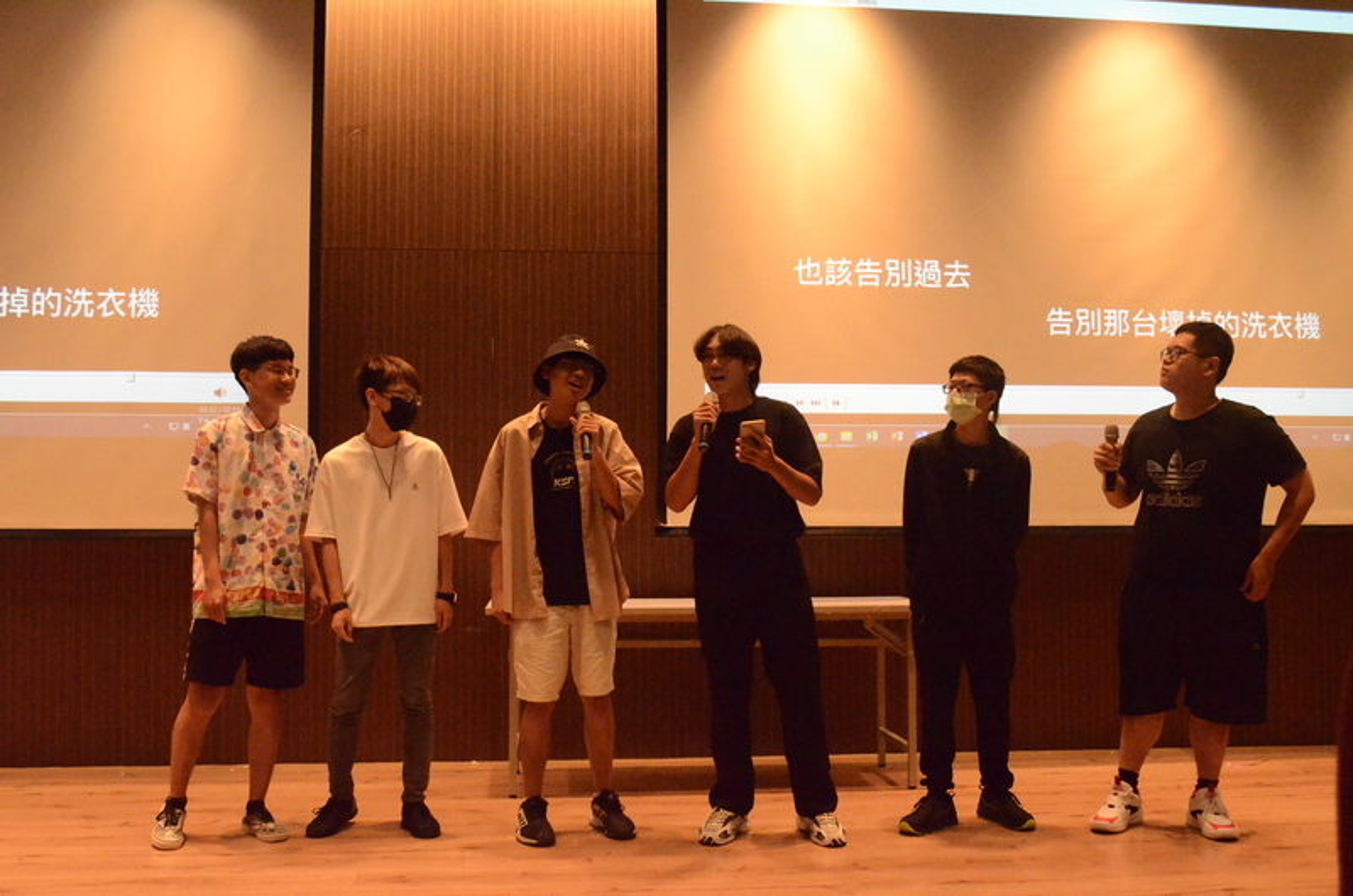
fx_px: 1350
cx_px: 676
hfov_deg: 53.2
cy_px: 448
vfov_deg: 36.7
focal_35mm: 36
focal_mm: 24
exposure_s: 1/200
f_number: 7.1
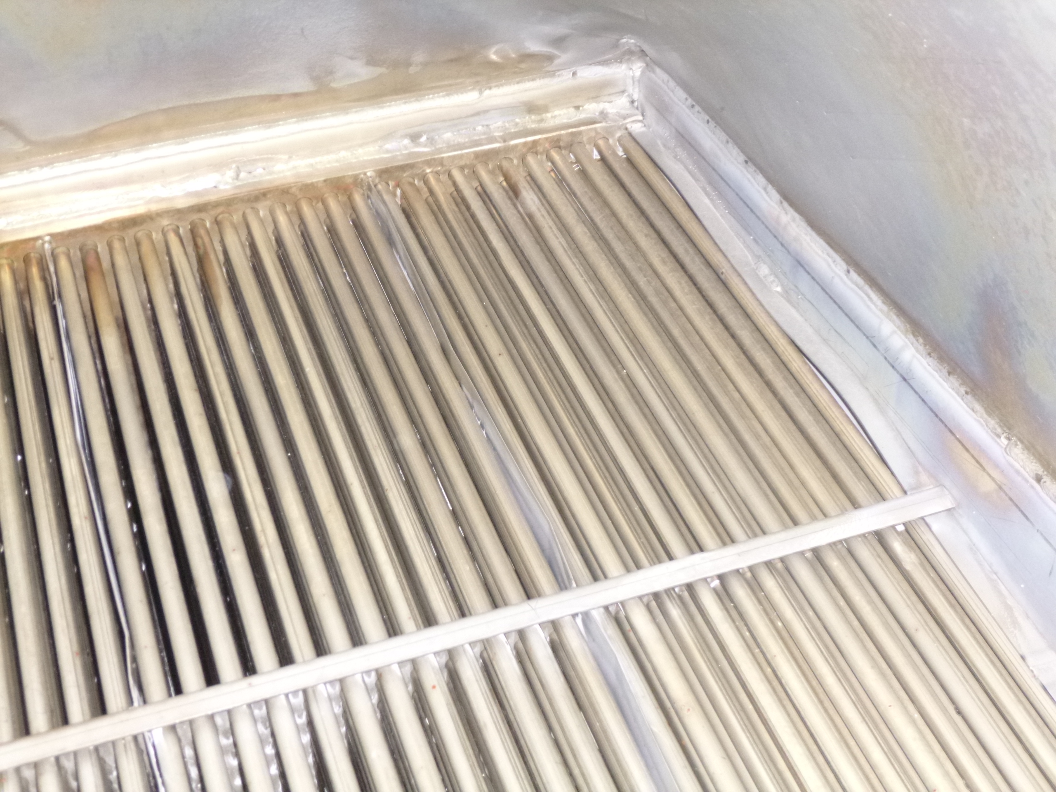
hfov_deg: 39.7
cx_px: 528
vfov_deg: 30.3
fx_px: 1464
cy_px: 396
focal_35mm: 48
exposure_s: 1/60
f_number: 4
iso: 500
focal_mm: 8.6
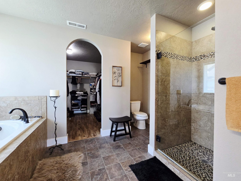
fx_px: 91
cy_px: 90
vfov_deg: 89.9
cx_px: 120
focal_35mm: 13
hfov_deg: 106.2
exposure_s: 1/60.2
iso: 320
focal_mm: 2.2
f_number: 2.2
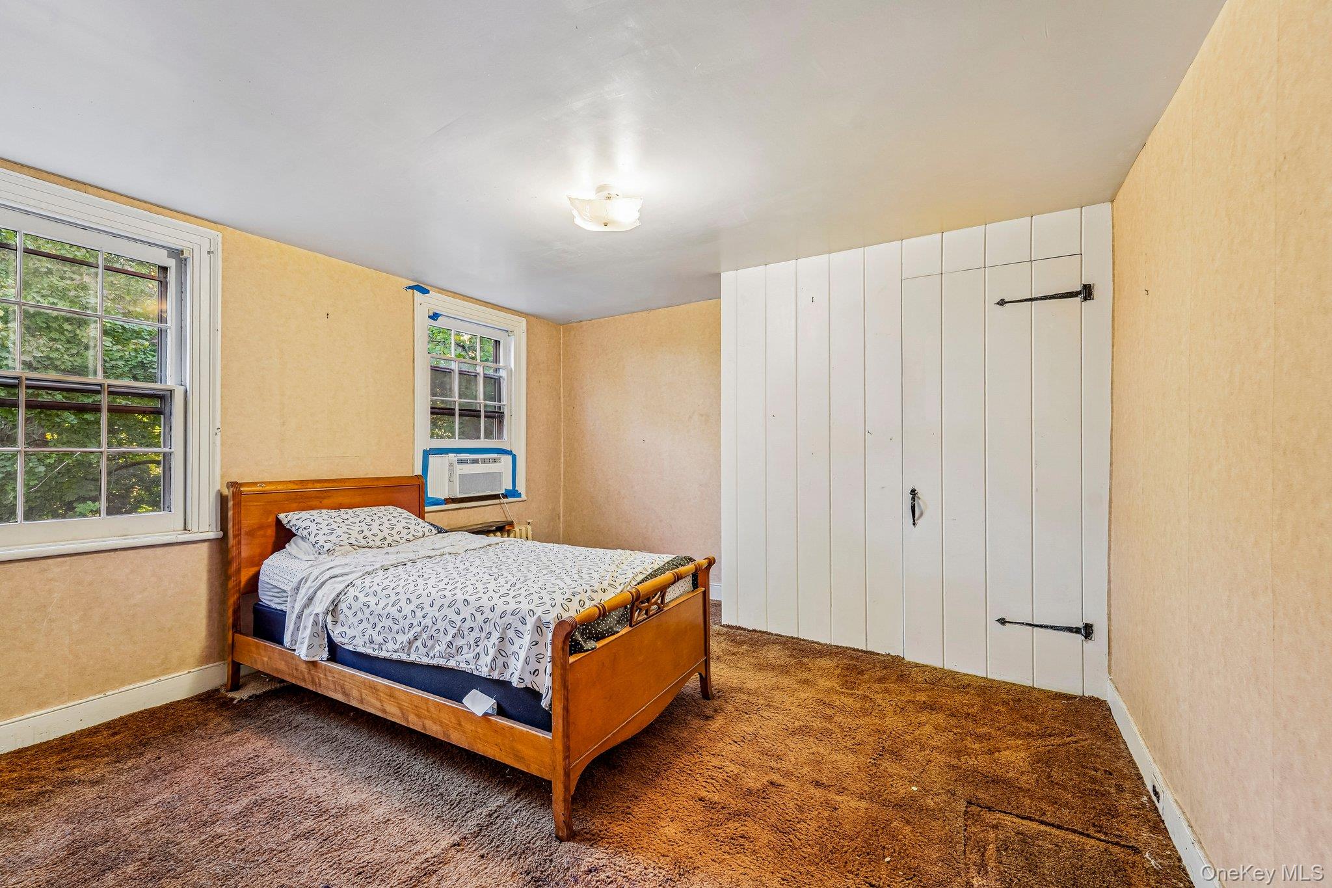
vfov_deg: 81.2
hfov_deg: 104.3
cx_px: 666
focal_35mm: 14
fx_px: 518
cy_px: 444
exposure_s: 1/6
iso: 400
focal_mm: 14
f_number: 8
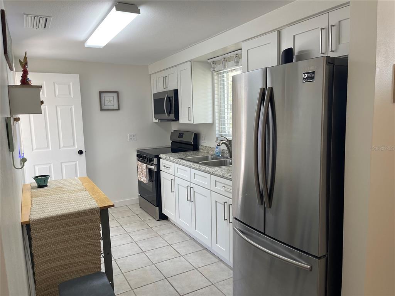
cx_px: 198
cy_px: 148
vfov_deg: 54.9
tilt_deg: -7.9
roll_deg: +1.3
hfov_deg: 69.4
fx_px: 285
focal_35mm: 25
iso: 80
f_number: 1.6
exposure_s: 1/120
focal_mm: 5.1
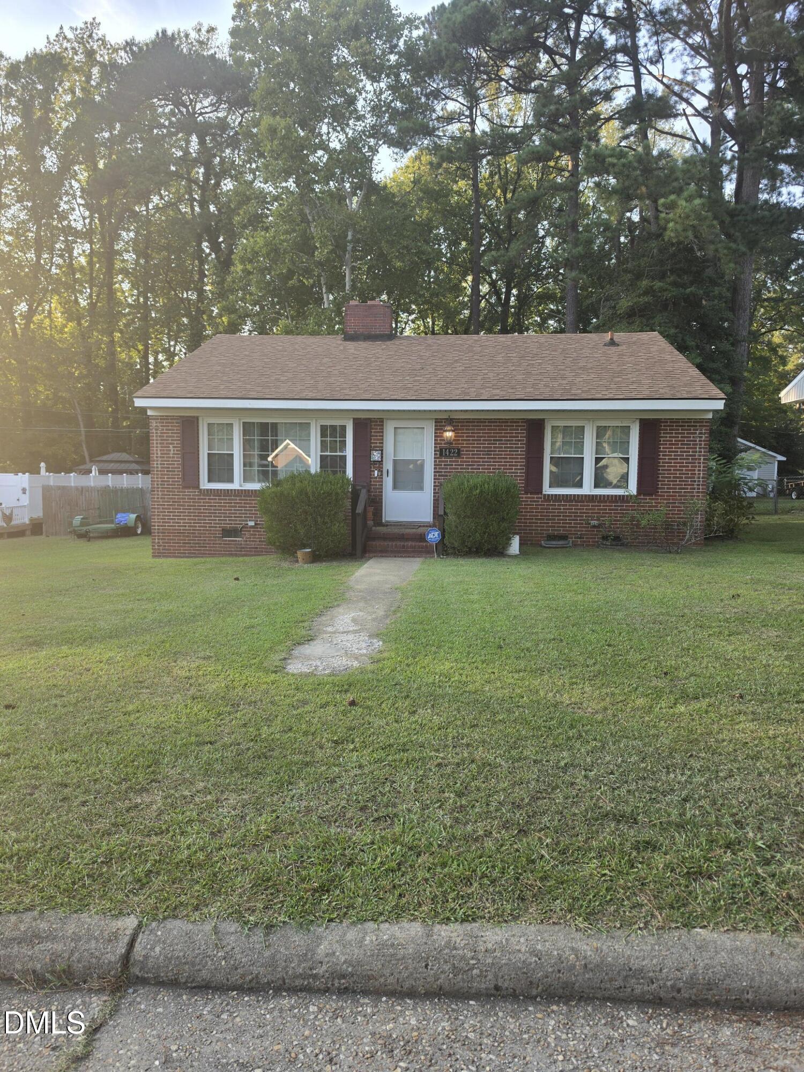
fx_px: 712
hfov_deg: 58.9
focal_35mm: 23
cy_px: 536
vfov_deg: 73.9
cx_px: 402
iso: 32
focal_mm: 6.5
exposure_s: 1/359
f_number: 1.4
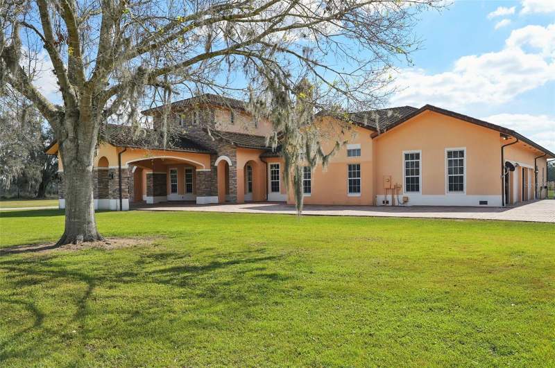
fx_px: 416
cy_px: 184
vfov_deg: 47.8
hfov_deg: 67.5
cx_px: 278
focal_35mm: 27
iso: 400
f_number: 8
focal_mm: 27
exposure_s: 1/1000
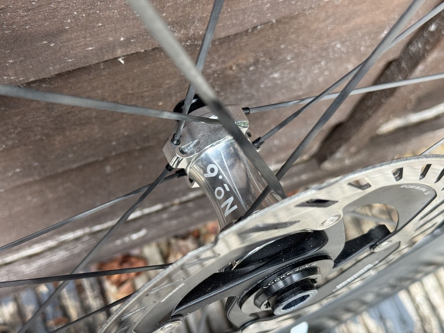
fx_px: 616
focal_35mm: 48
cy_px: 166
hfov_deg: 39.7
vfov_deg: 30.3
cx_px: 222
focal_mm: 6.76
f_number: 1.78
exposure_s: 1/121
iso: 80
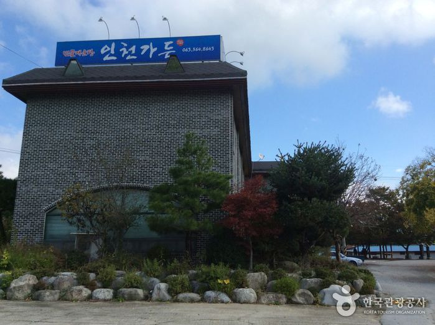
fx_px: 414
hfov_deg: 55.4
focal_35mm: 33
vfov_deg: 42.8
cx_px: 218
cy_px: 162
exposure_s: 1/1217
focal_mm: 3.3
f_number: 2.4
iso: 32
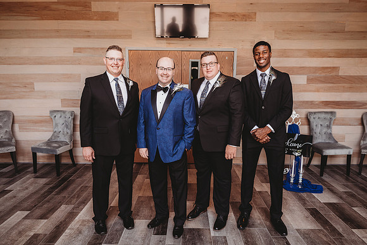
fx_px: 250
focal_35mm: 24
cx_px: 184
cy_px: 122
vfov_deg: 52.2
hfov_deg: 72.6
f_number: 2.8
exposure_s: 1/250
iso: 500
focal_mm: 24
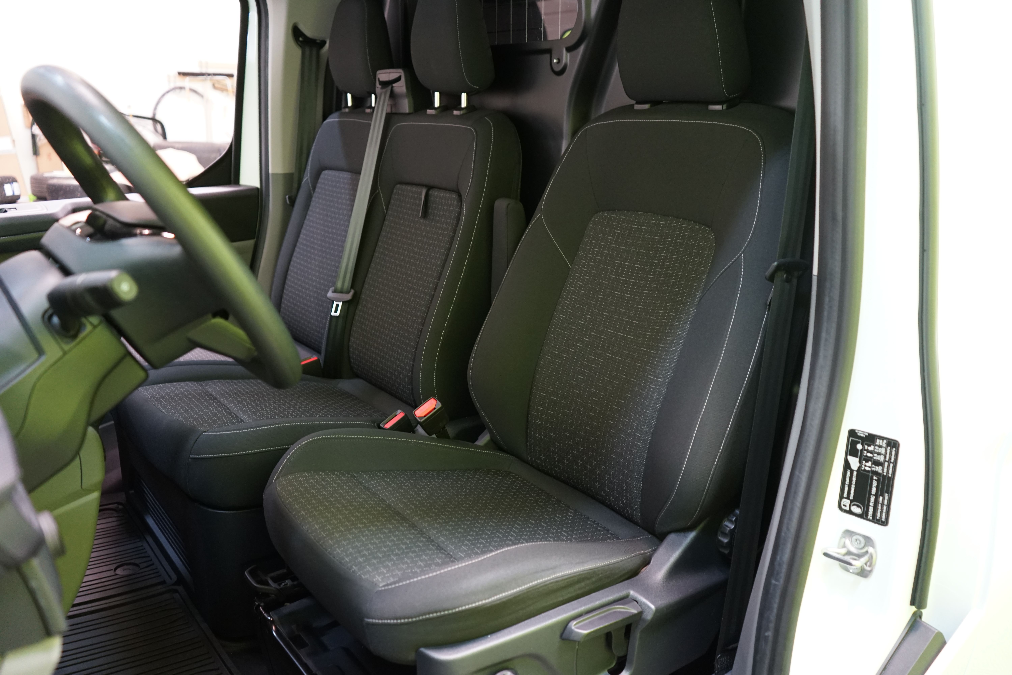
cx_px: 506
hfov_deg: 65.5
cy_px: 338
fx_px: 787
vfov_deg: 46.4
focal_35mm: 28
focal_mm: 28
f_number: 3.5
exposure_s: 1/30
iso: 1600
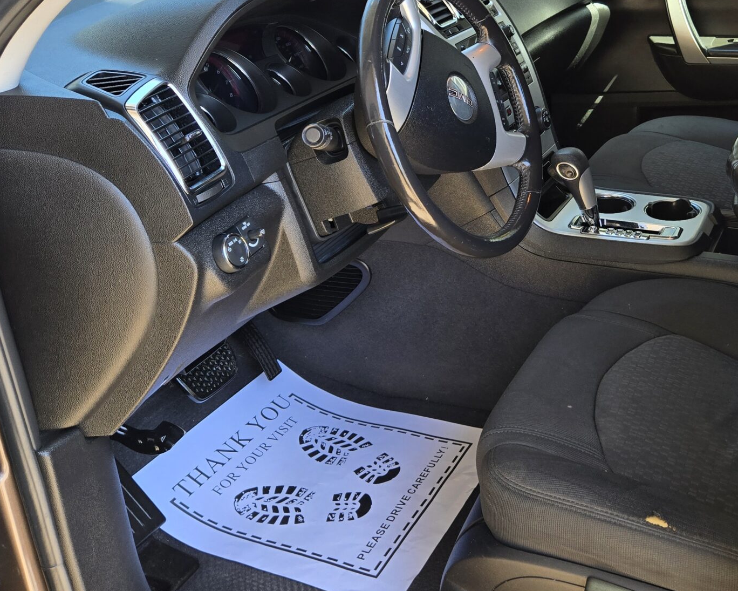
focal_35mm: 42
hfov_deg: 42.6
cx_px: 541
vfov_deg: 35.0
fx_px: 918
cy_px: 158
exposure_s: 1/180
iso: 50
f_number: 1.8
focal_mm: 5.4
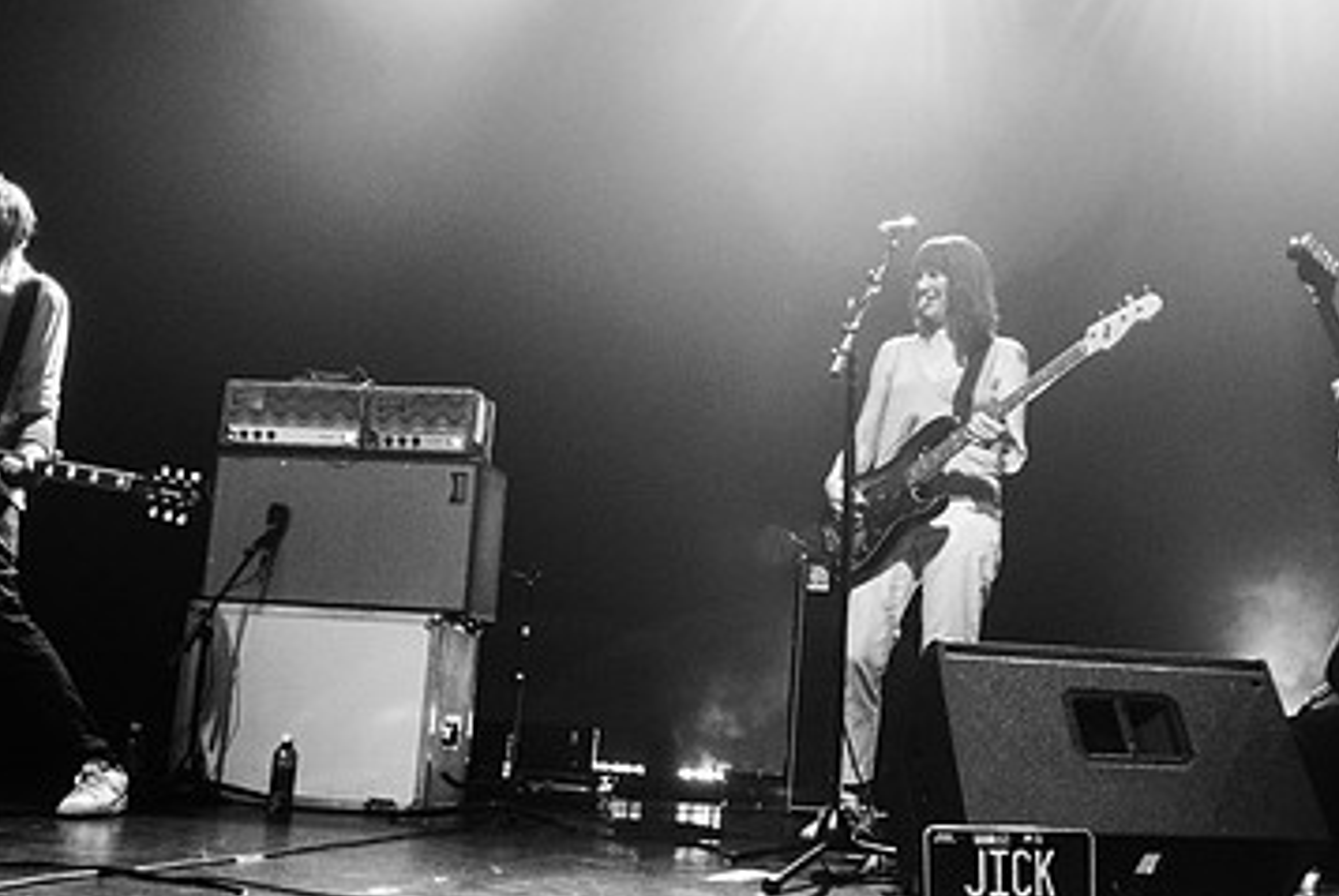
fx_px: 1415
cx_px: 828
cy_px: 461
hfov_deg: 50.2
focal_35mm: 38
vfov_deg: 35.1
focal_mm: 20
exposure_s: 1/250
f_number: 3.2
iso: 3200
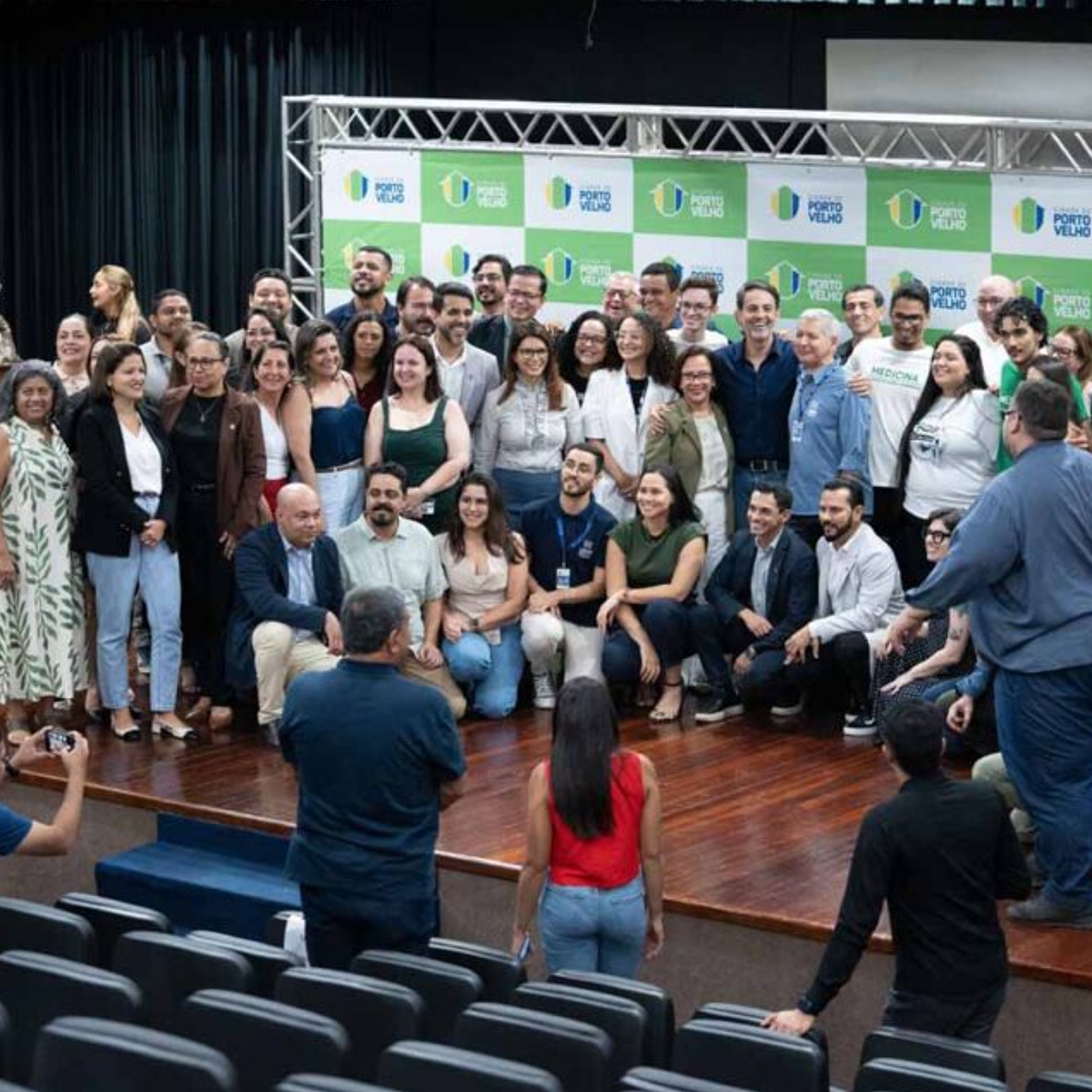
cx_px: 557
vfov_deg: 19.3
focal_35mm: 90
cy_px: 549
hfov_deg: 19.3
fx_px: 3212
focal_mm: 70
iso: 8000
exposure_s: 1/160
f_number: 2.8
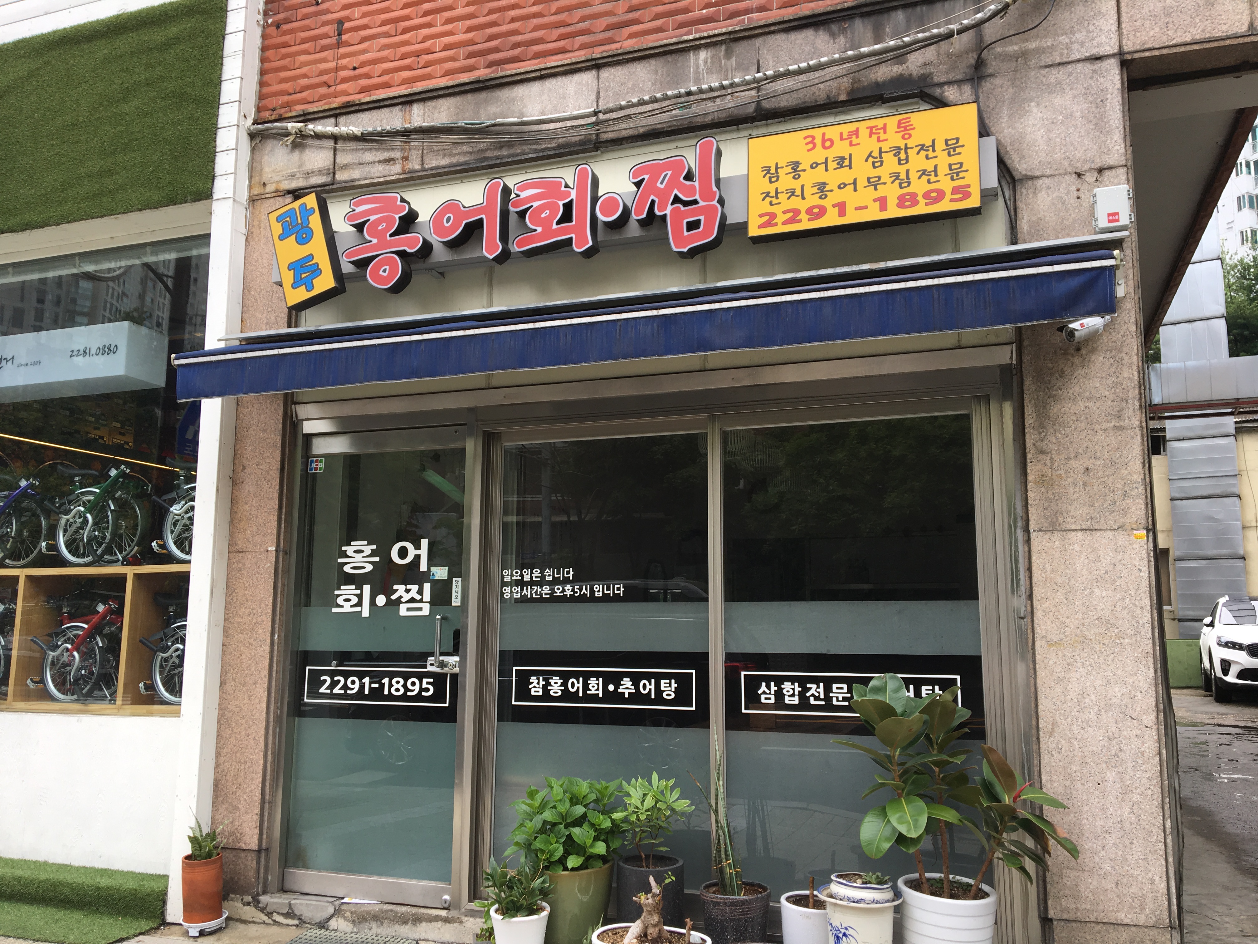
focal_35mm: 29
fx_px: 1054
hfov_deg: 61.7
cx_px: 629
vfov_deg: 48.2
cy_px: 472
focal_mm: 4.15
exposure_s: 1/400
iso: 25
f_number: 2.2
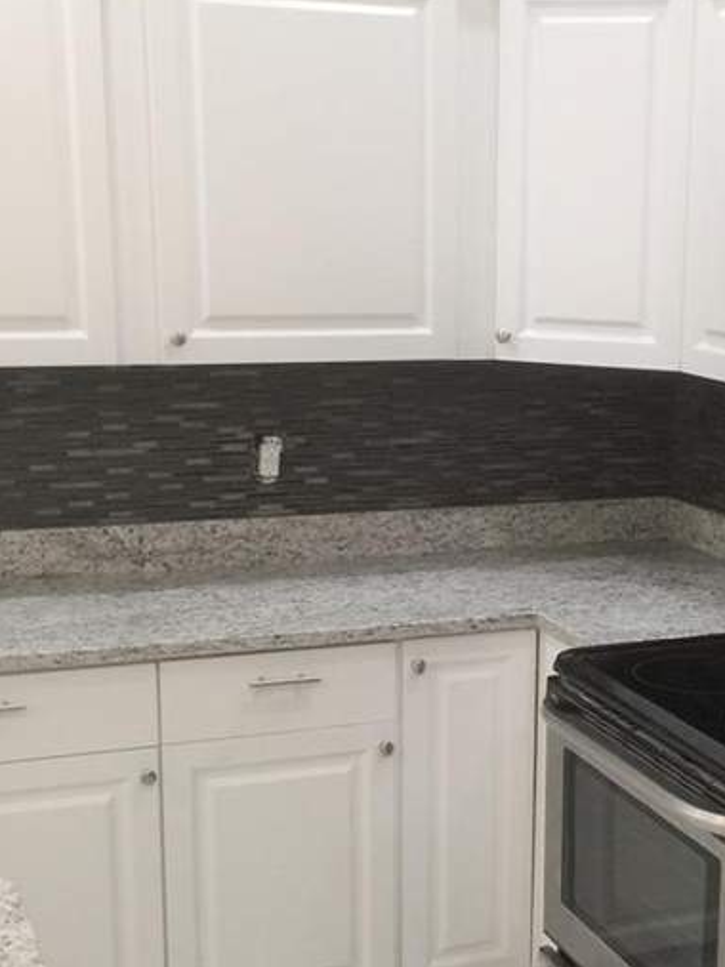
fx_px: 1704
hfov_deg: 23.8
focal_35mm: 61
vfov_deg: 31.4
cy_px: 643
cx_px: 546
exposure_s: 1/30
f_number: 2.2
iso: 32
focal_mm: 4.15
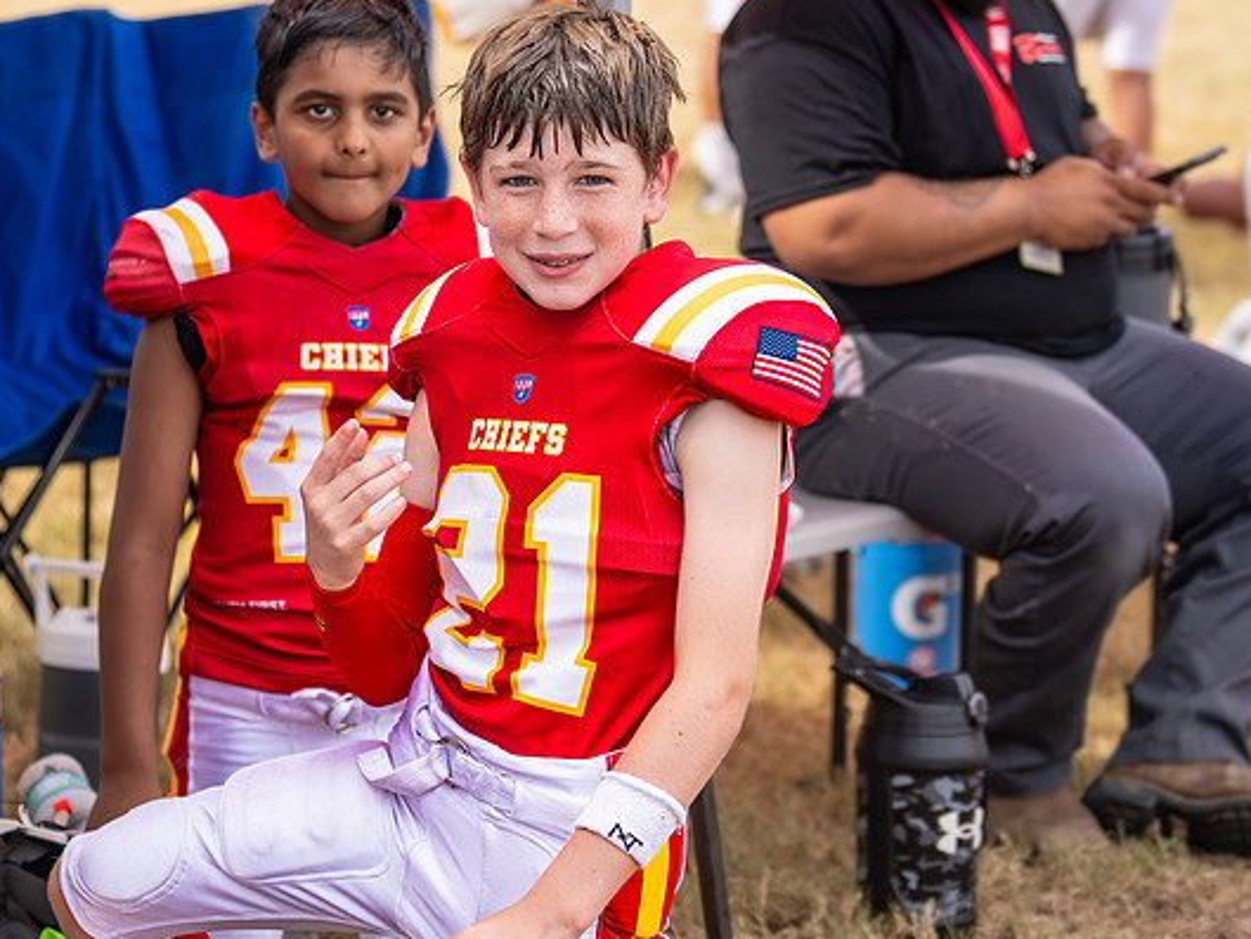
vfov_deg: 10.3
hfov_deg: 13.7
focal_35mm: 144
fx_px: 5205
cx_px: 500
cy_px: 466
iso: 160
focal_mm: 70
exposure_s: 1/1600
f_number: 2.8
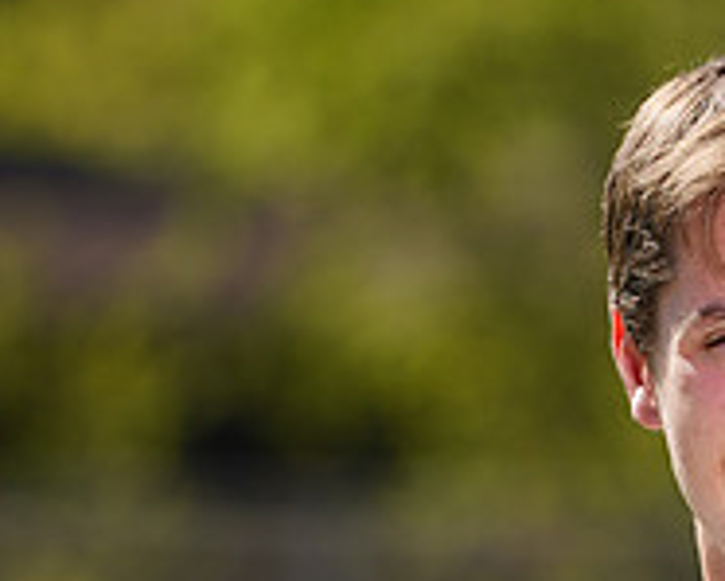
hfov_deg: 1.9
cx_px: 707
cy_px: 854
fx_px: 21318
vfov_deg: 1.6
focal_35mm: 993
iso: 64
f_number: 7.1
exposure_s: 1/200
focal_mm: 339
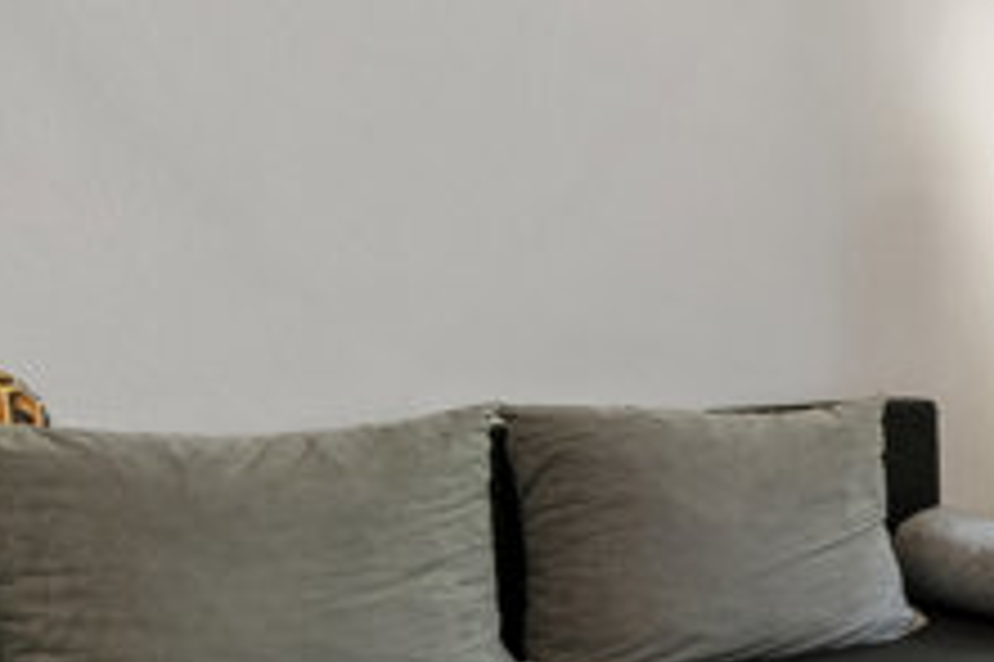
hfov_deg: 23.5
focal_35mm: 60
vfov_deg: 22.6
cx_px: 1633
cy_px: 299
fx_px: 1650
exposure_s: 1/5
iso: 200
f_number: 8
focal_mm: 11
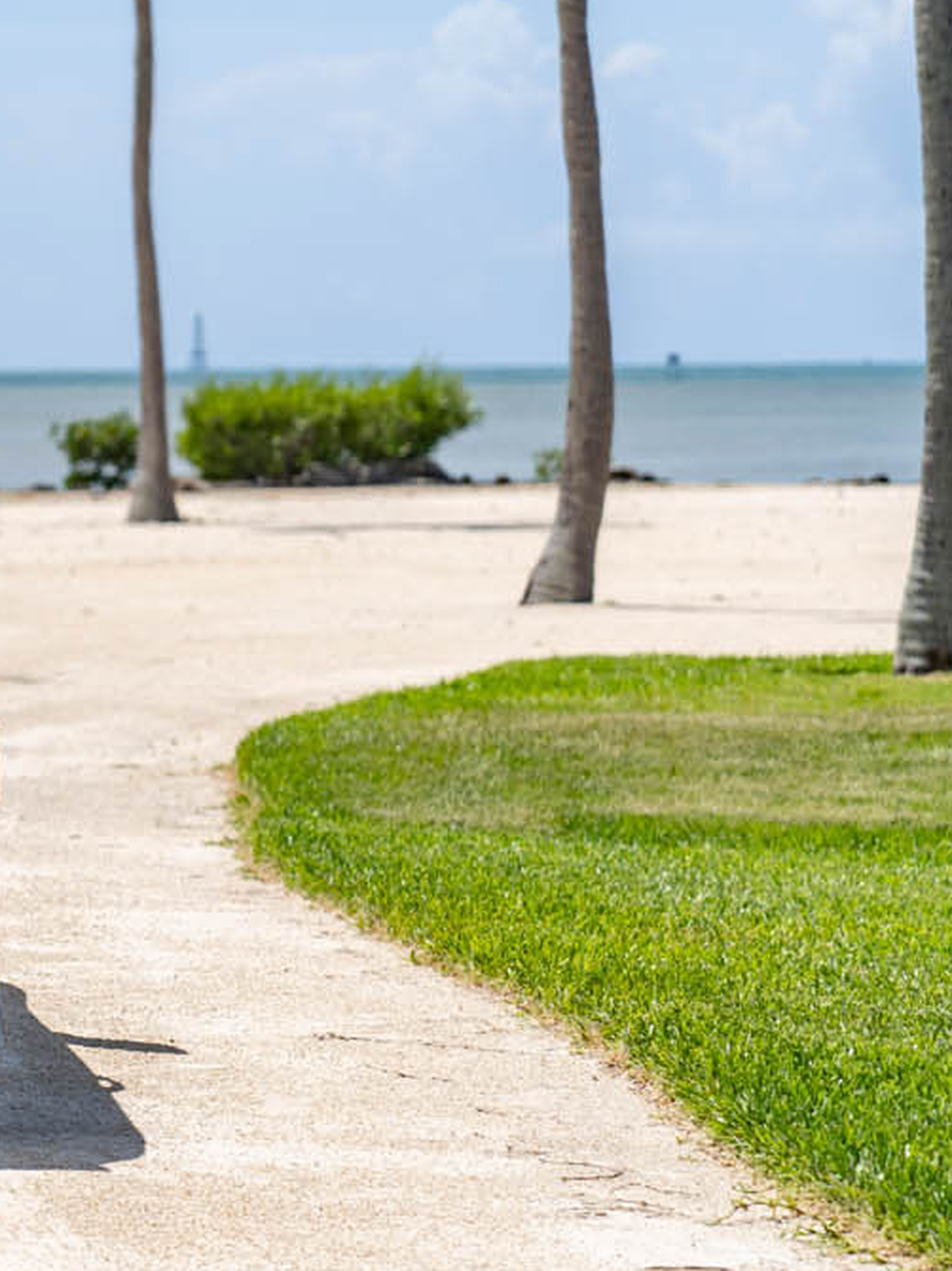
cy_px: 427
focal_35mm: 193
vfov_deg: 10.2
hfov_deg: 7.5
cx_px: -630
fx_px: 7082
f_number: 2.8
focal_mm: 70
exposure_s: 1/640
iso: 100
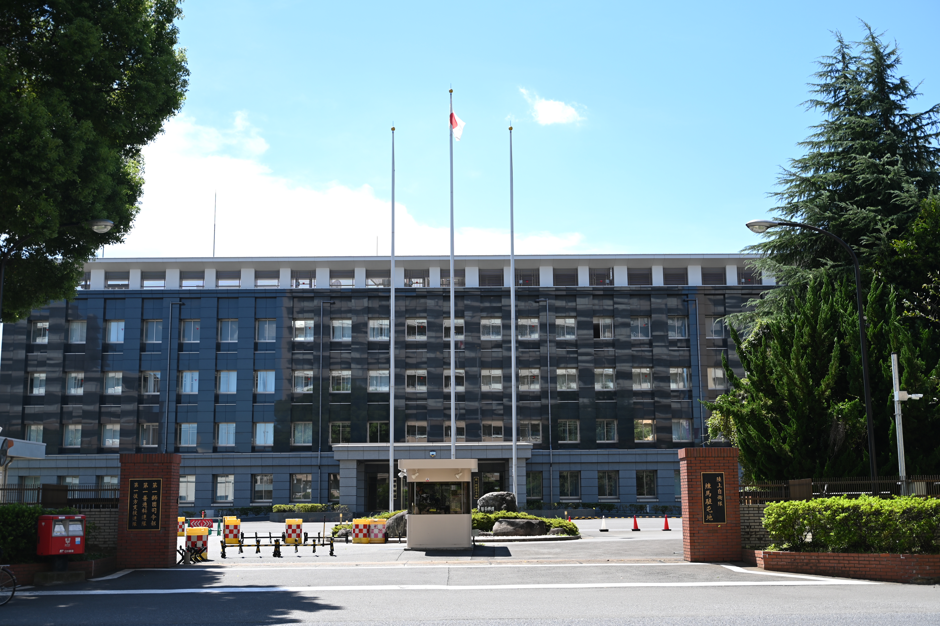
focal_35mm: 42
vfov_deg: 31.9
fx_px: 1096
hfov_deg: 46.4
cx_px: 470
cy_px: 313
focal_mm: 42
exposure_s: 1/640
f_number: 2.8
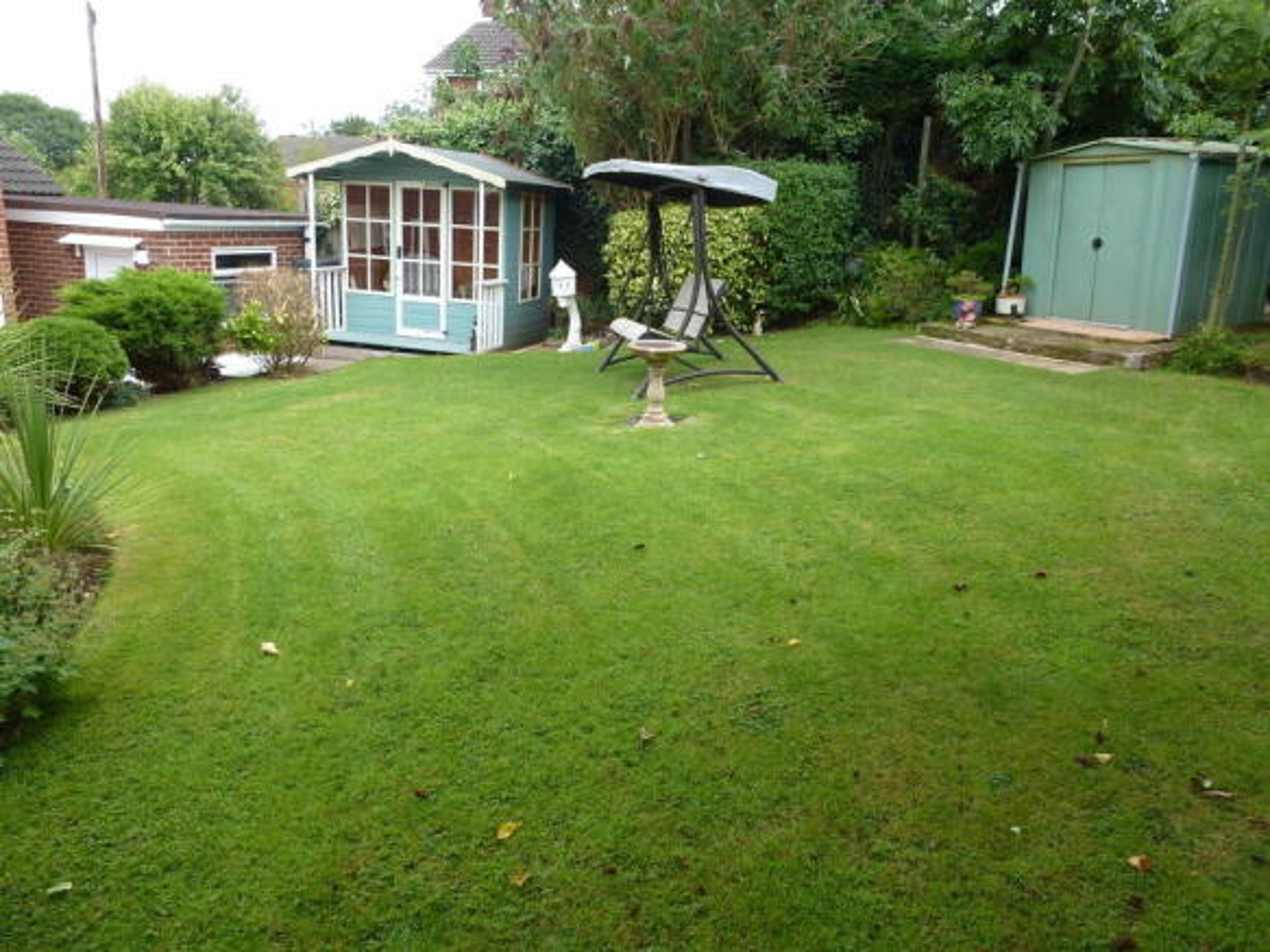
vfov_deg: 56.8
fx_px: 880
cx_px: 635
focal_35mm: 24
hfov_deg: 71.6
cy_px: 476
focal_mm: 4.3
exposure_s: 1/160
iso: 100
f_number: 4
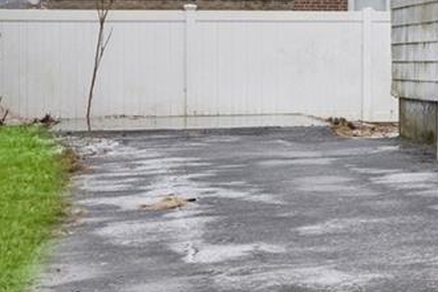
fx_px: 1813
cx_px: 1293
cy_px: 44
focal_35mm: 149
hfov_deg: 10.2
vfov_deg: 9.2
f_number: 11
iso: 100
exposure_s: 1/25
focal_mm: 24
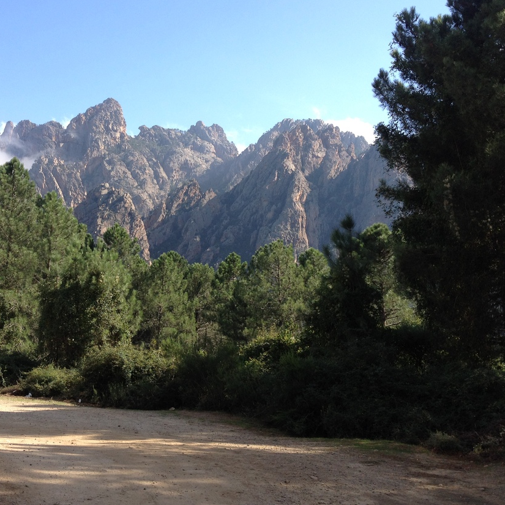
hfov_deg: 37.0
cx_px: 154
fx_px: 743
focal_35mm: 45
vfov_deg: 37.5
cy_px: 231
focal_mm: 4.28
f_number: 2.4
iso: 64
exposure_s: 1/767
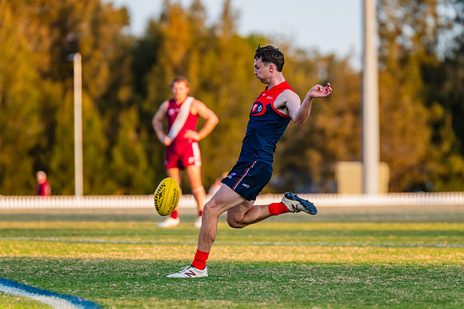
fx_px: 4804
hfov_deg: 5.5
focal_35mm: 373
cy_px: 150
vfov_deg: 3.7
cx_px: 234
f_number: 5
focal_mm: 360
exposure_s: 1/1000
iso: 800
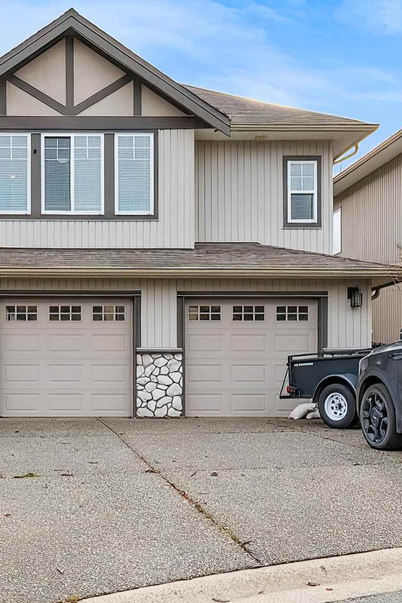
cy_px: 336
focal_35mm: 38
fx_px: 636
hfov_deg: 33.3
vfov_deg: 50.6
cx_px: 42
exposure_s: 1/500
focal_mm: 10
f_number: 9
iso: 320
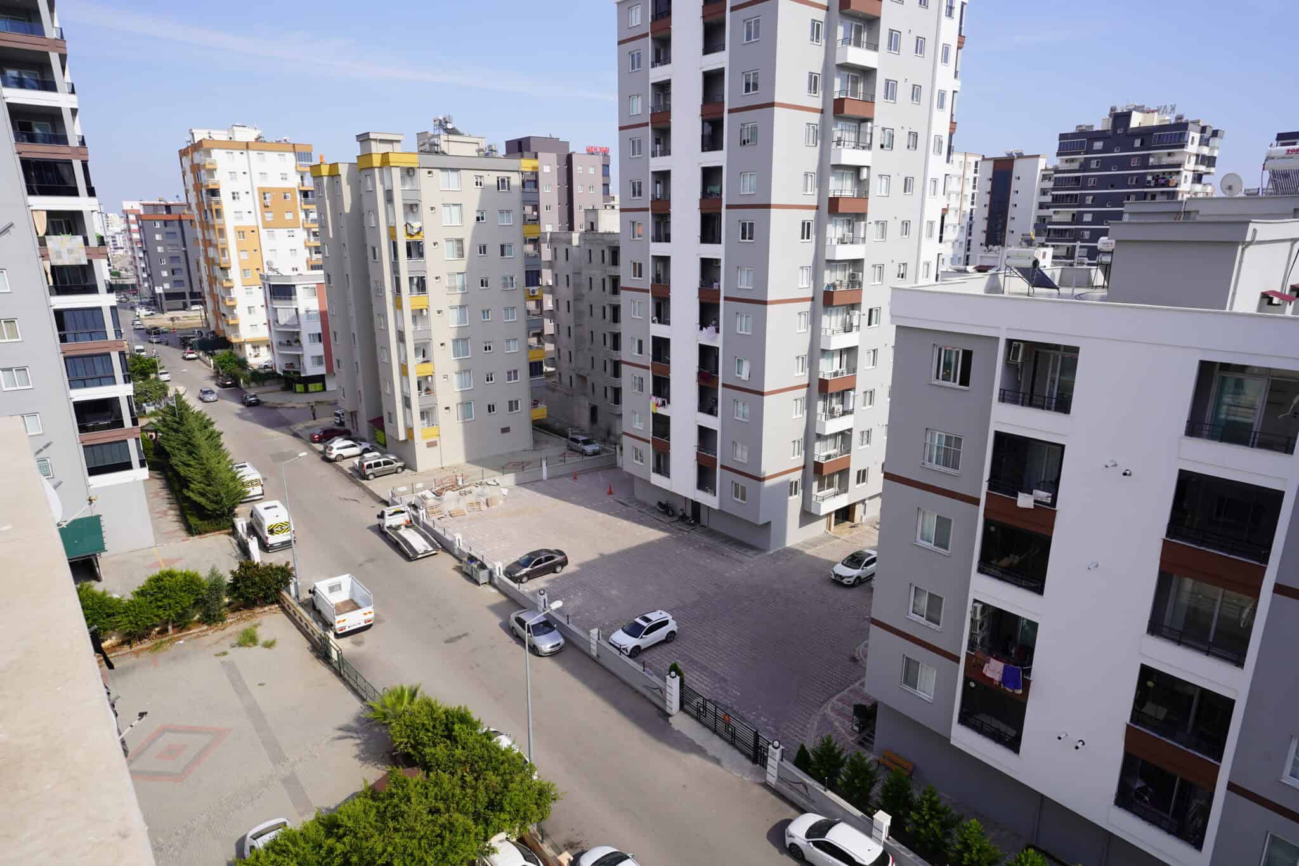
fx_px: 758
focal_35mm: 21
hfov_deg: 81.2
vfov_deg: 59.5
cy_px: 433
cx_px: 650
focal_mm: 21
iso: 100
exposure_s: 1/160
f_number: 9
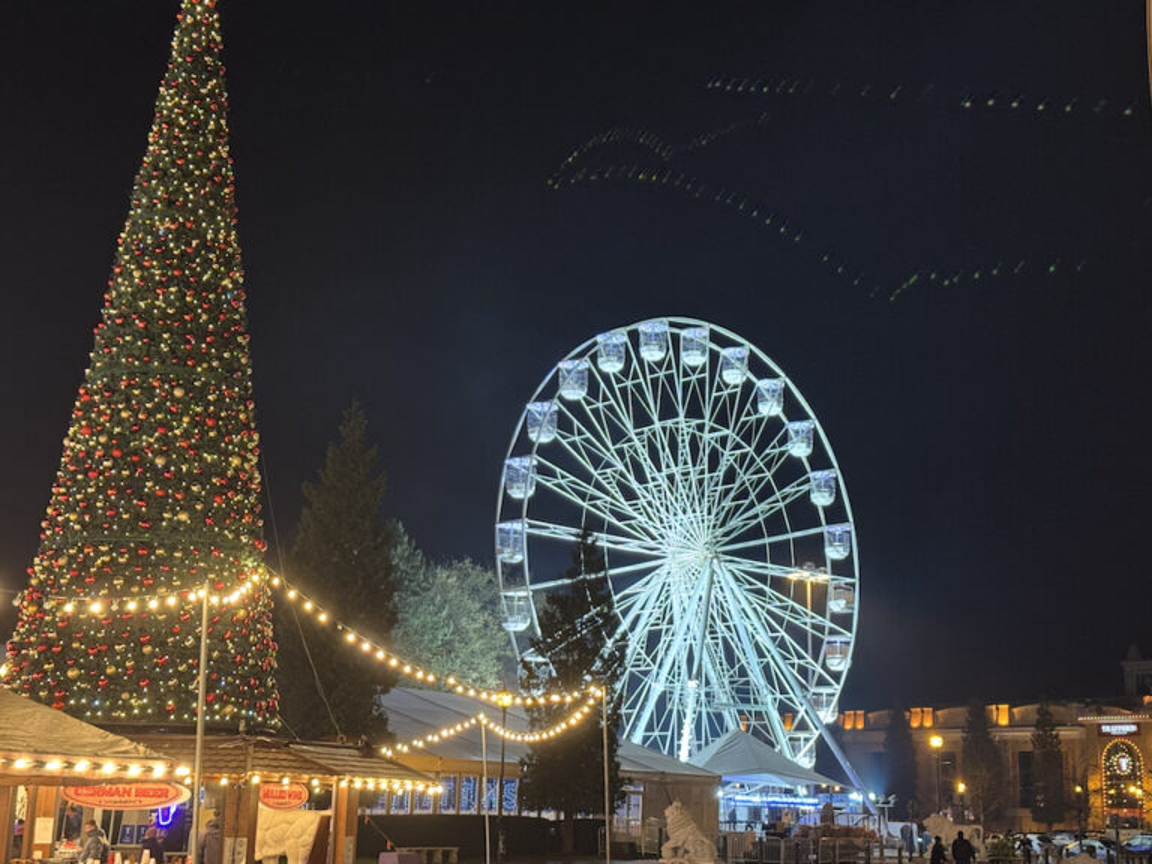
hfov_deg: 39.7
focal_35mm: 48
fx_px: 1597
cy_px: 432
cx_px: 576
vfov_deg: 30.3
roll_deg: -1.4
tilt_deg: +14.6
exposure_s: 1/33
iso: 250
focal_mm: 6.76
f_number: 1.78
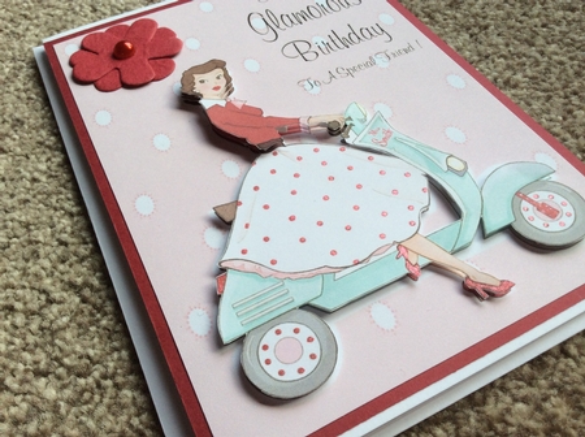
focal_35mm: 32
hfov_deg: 56.9
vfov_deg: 44.0
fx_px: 540
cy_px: 218
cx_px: 292
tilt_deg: -53.8
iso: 32
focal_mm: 3.3
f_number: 2.4
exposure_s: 1/111
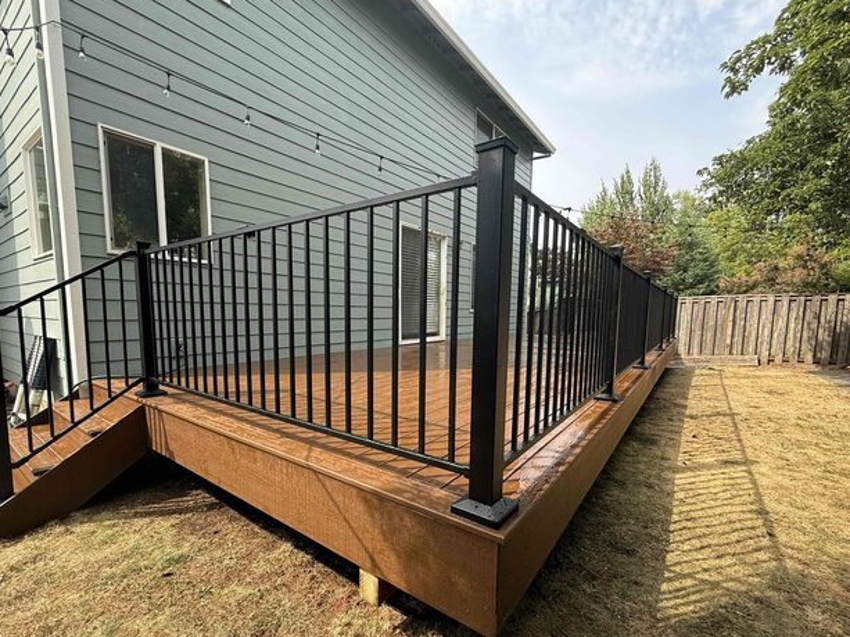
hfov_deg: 94.5
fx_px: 393
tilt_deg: -5.7
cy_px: 356
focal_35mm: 16
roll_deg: -1.2
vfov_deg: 77.7
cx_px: 410
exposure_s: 1/445
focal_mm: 2.22
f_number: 2.2
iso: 64
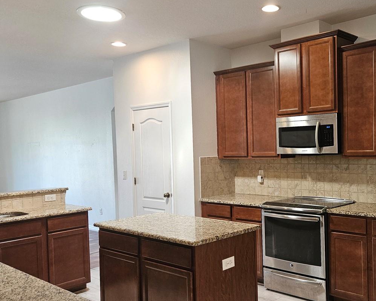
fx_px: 401
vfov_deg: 41.1
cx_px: 265
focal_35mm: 36
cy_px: 161
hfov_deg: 49.0
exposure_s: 1/120
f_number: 1.8
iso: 400
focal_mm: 5.4
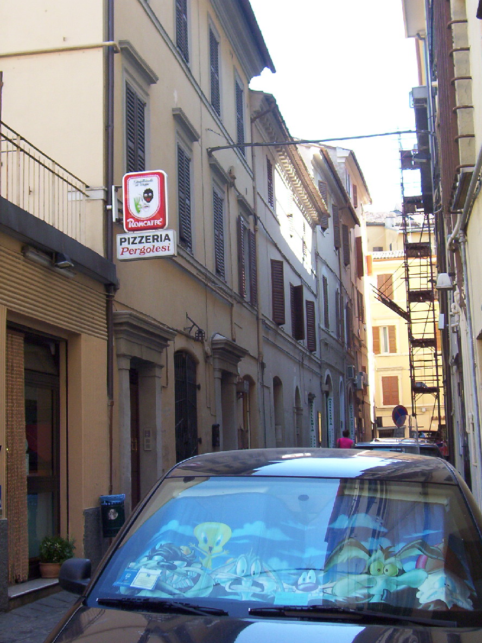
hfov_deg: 28.6
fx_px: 947
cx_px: 241
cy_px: 322
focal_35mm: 51
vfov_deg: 37.5
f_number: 3.16
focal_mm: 7.88
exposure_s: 1/161
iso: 100
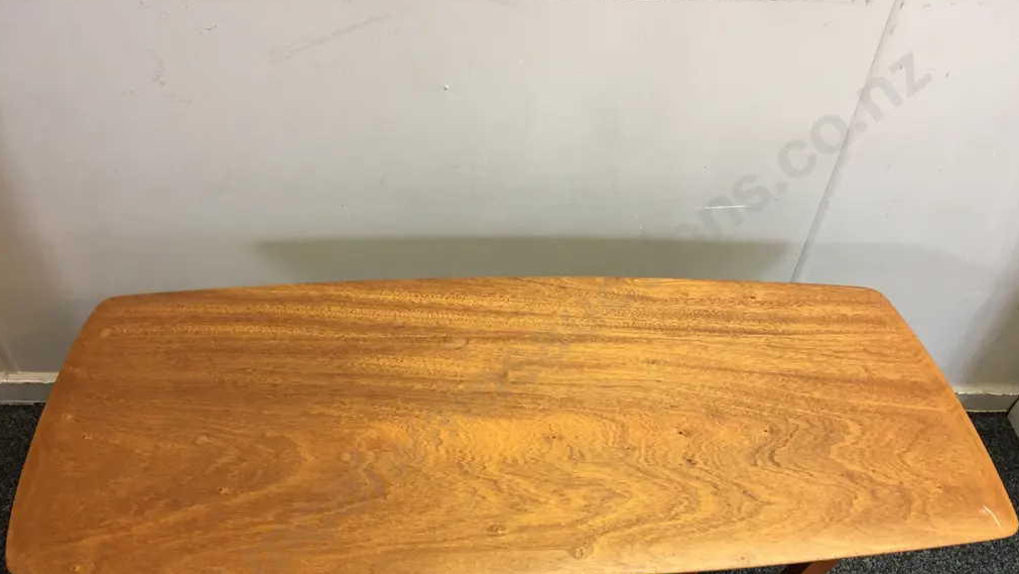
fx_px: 865
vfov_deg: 36.4
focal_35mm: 32
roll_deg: -4.6
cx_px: 509
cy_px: 374
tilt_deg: -43.2
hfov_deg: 61.0
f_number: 2.2
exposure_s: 1/17
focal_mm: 4.15
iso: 80
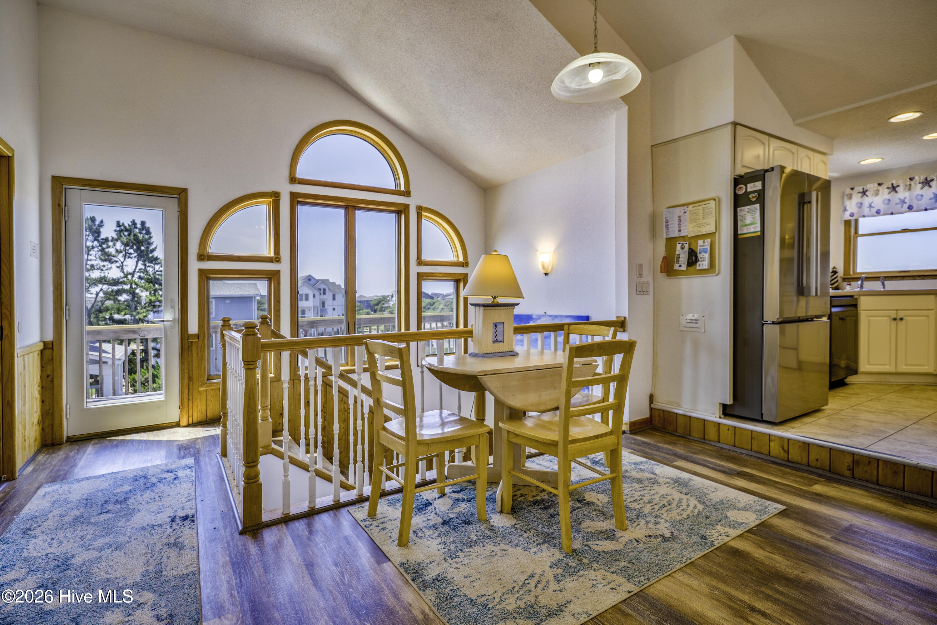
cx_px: 468
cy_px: 312
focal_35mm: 16
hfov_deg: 95.0
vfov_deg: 72.1
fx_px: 429
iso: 100
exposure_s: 1/10
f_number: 3.2
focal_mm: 11
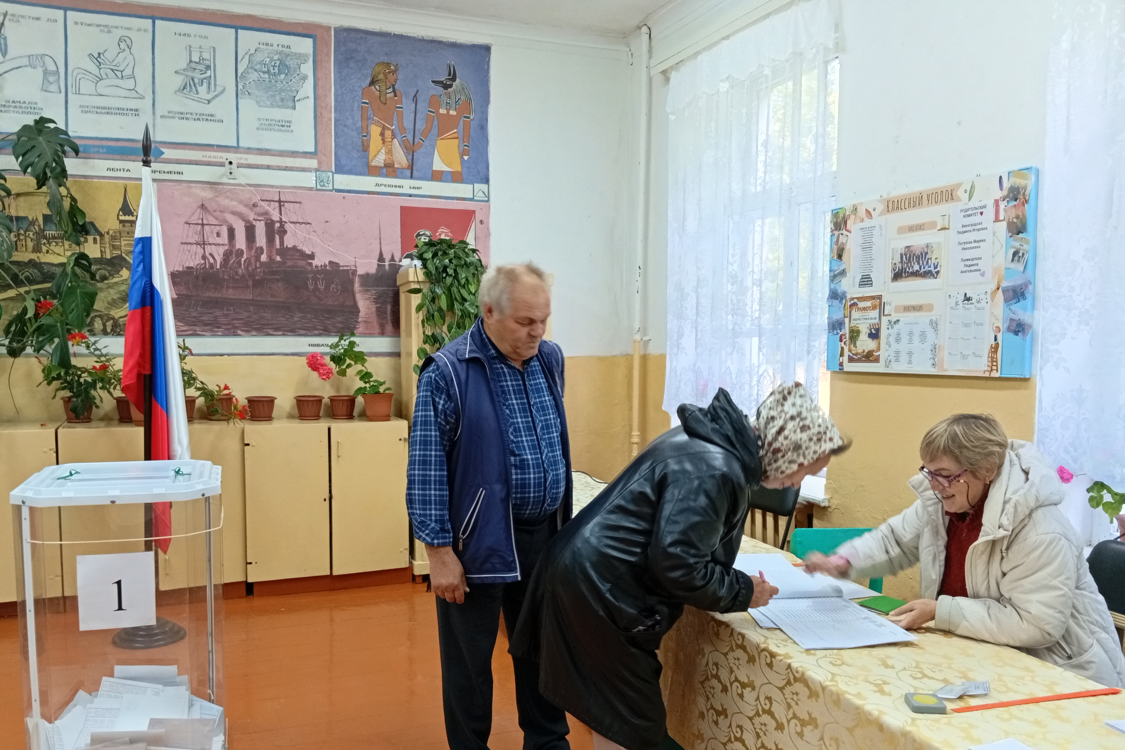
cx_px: 546
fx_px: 875
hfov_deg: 65.5
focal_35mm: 28
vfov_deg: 46.3
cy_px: 428
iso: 425
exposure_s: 1/33.3
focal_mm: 3.96
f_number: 1.8
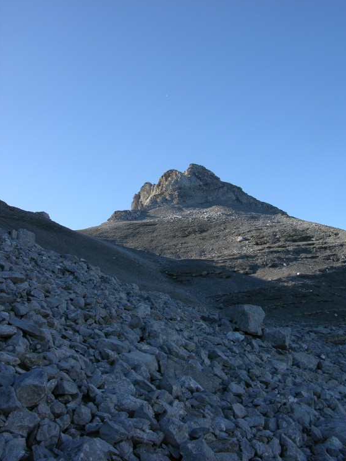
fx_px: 480
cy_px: 234
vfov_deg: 51.4
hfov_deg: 39.6
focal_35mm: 36
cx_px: 176
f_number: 5
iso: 50
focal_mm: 8.9
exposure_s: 1/165
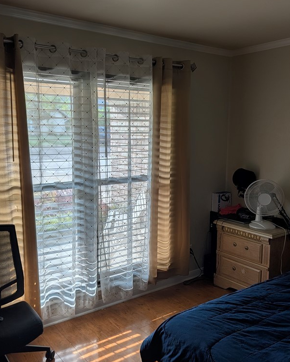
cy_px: 180
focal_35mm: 32
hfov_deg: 45.7
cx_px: 126
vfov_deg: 55.6
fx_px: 343
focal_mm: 6.9
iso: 20
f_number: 1.68
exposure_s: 1/387
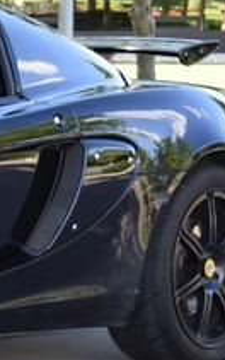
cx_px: -315
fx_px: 1588
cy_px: 192
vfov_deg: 12.9
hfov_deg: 7.6
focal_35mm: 162
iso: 250
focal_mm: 28
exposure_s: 1/125
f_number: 5.6
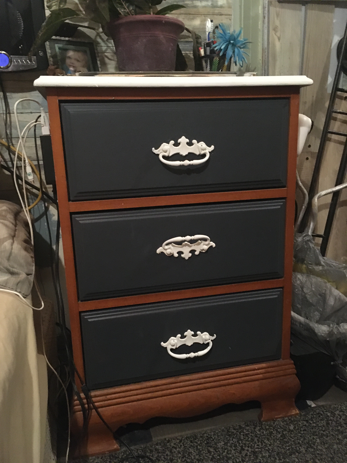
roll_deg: +1.4
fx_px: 388
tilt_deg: -16.5
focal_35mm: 29
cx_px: 174
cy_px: 232
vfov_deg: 61.7
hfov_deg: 48.2
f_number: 2.2
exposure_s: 1/15
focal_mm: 4.15
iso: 320
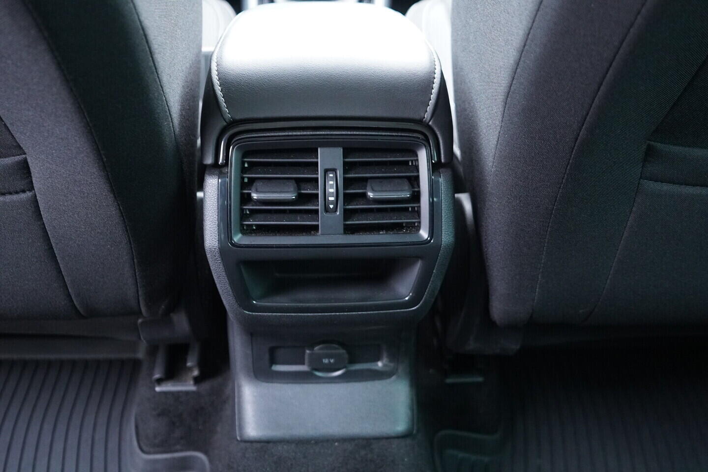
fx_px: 708
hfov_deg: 53.1
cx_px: 354
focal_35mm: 36
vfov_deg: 36.9
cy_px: 236
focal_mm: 24
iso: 3200
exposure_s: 1/40
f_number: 2.8
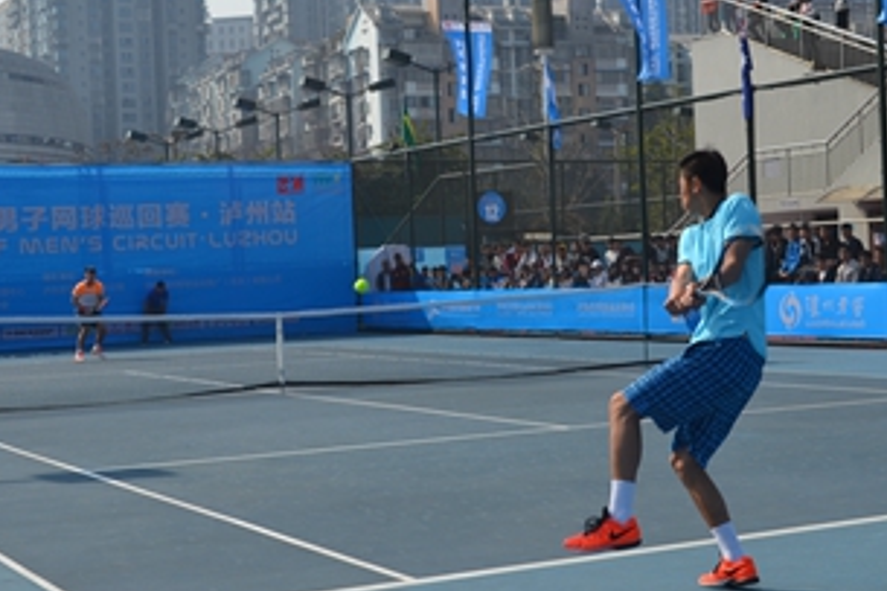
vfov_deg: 21.2
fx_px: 1576
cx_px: 474
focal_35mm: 64
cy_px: 319
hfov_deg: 31.4
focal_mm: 26
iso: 100
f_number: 8
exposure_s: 1/250
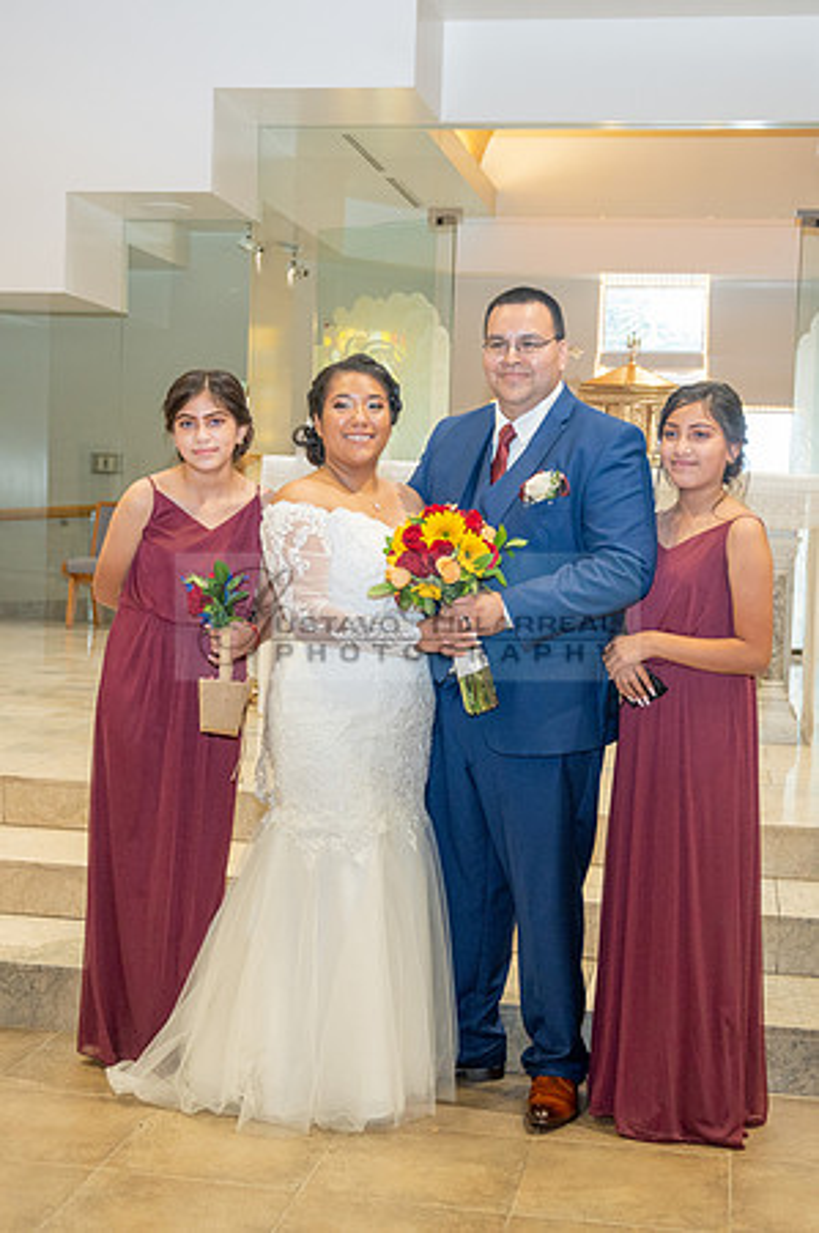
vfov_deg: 39.9
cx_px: 434
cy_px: 617
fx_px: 1698
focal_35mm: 50
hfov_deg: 27.1
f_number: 4
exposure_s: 1/100
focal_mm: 33
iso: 2500
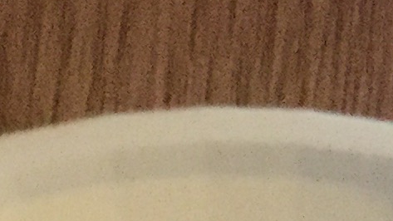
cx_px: 292
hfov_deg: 9.2
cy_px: 811
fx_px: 2428
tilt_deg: -78.9
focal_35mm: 233
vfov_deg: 4.8
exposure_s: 1/17
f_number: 2.4
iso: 320
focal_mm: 3.3
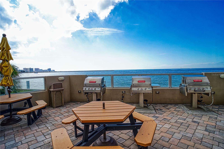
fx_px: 112
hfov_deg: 90.0
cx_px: 112
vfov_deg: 67.4
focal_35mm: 18
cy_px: 74
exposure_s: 1/200
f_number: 4.5
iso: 400
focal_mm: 18
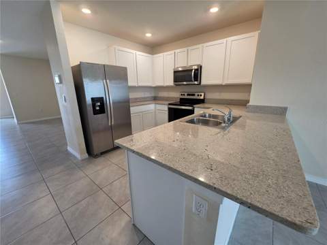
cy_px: 122
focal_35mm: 13
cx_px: 164
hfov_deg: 106.2
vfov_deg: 89.9
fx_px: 123
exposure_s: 1/120
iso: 200
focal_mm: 2.2
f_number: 1.9
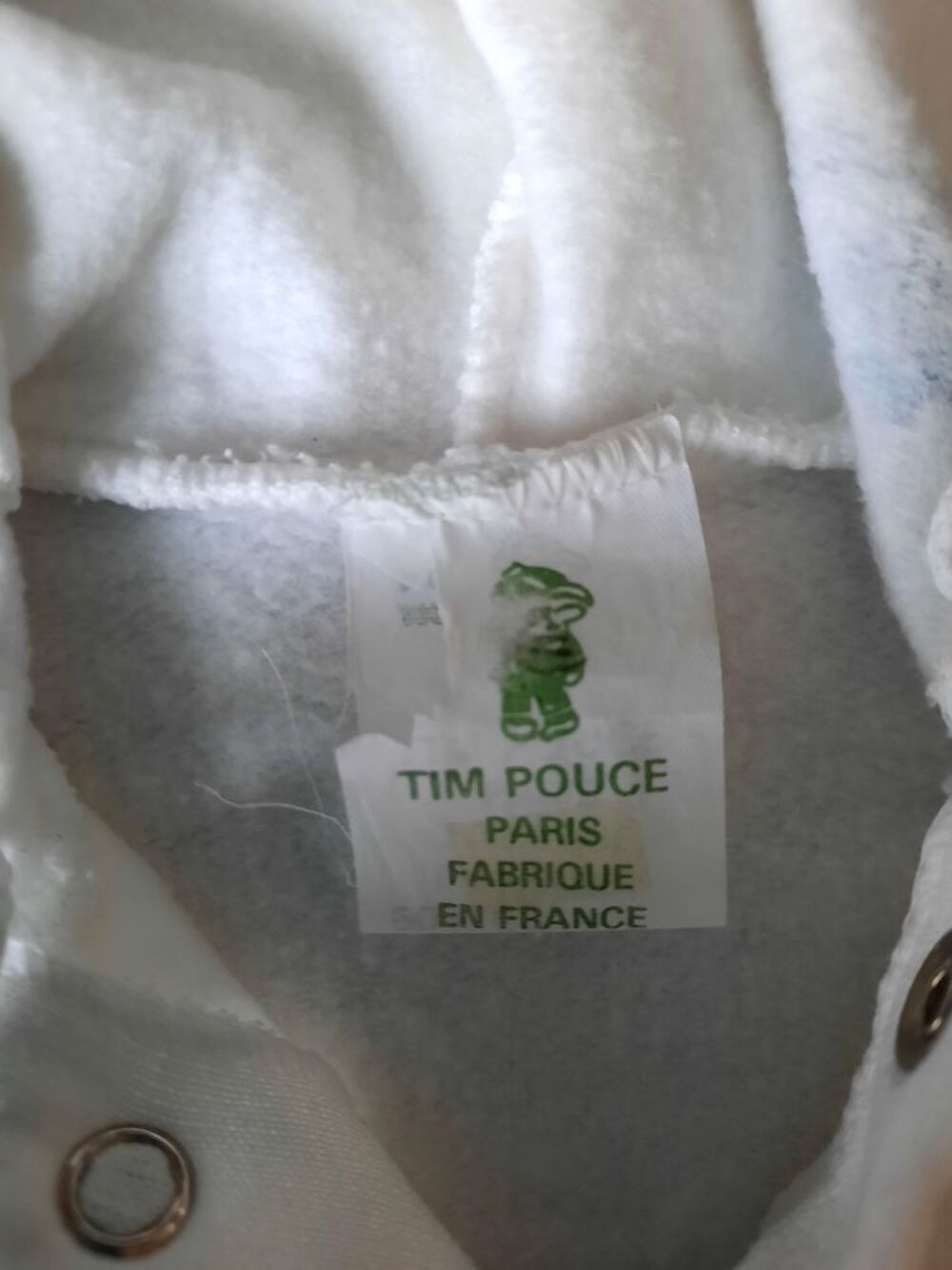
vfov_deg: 69.4
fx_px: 917
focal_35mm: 25
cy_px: 635
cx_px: 476
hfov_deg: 54.9
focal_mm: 4.6
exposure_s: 1/33
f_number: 2
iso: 250
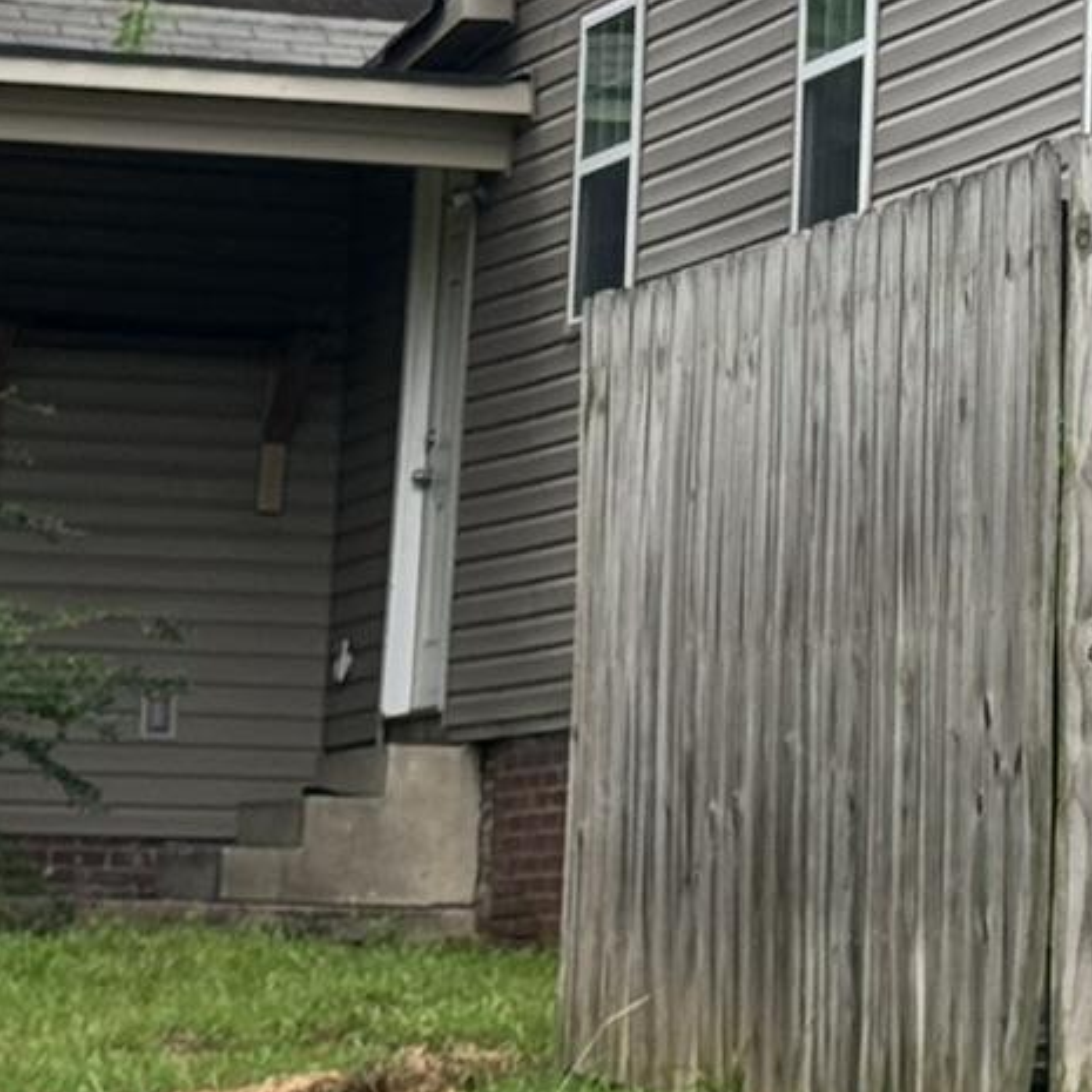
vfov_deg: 9.3
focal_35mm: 187
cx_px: 1268
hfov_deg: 9.2
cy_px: -9
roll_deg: -1.9
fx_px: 6674
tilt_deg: +8.7
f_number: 1.78
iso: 64
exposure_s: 1/588
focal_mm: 6.76
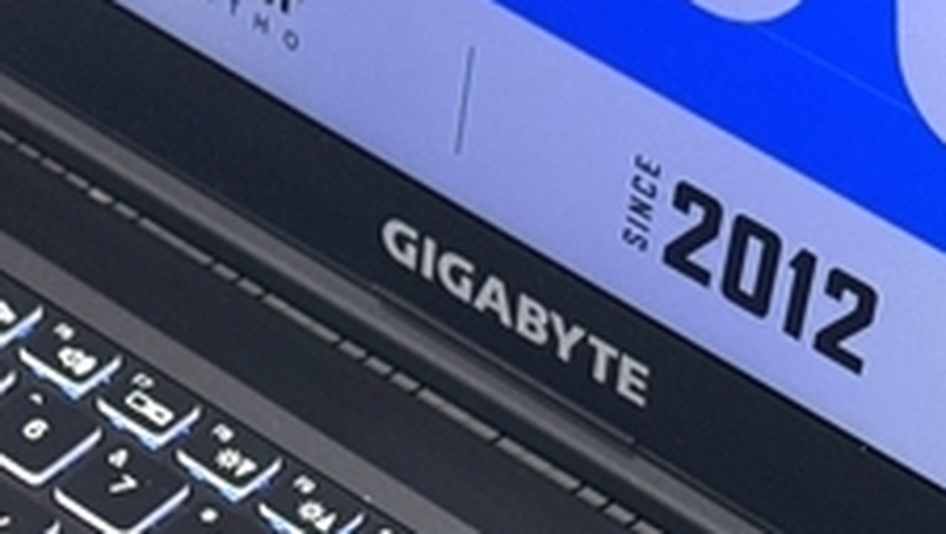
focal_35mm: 186
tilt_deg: -49.6
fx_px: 4670
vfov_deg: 6.4
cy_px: 1018
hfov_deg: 11.5
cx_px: 122
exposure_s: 1/100
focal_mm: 6.76
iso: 125
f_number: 1.78
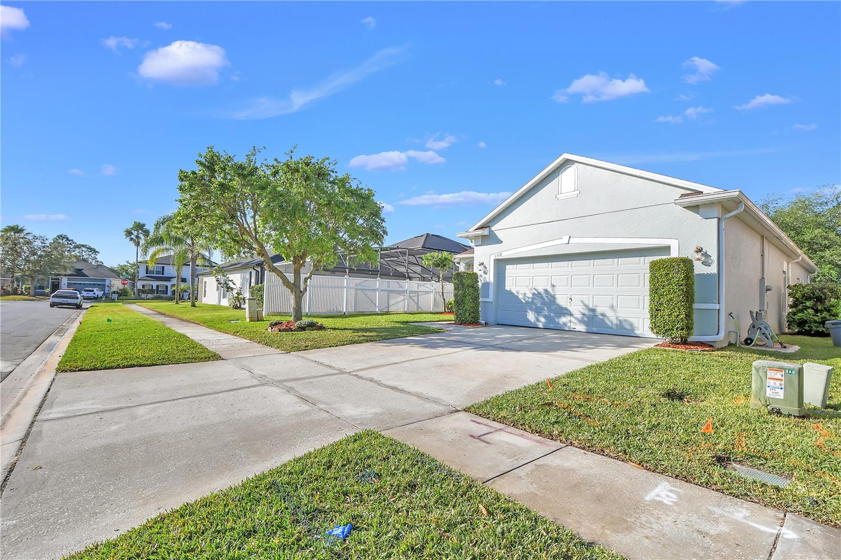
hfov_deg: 100.4
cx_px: 420
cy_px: 280
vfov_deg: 77.3
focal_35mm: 15
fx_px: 350
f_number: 7.1
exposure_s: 1/100
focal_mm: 10
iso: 100
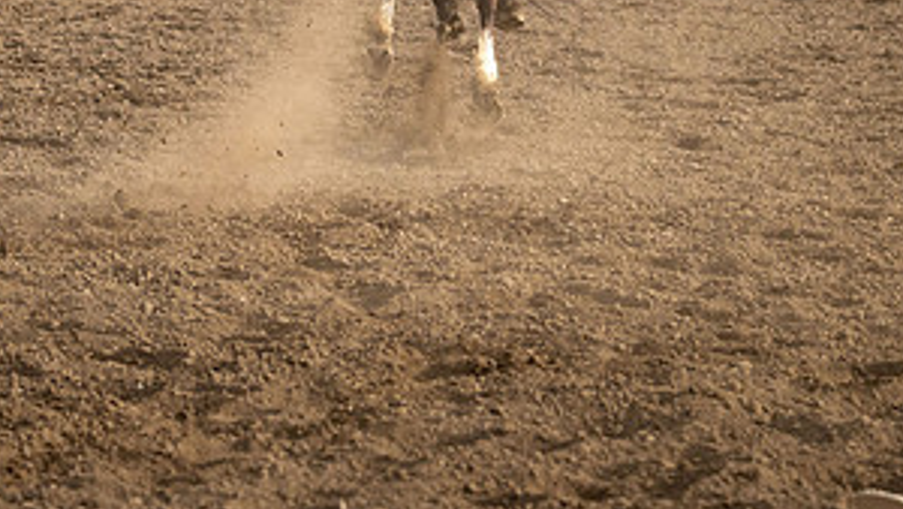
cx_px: 463
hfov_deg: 12.0
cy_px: -31
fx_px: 4311
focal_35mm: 180
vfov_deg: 6.7
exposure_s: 1/8000
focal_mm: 68
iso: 1250
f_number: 3.5
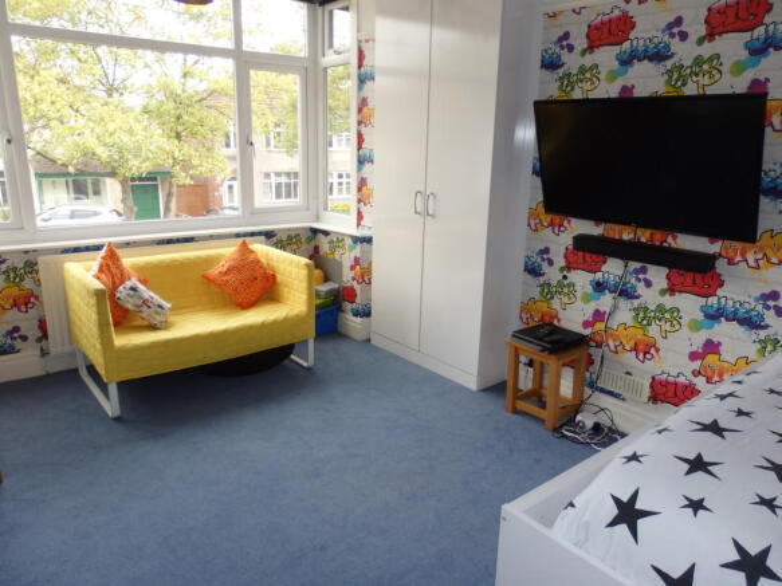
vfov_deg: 54.9
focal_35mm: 25
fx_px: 565
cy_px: 293
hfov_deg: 69.4
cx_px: 391
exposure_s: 1/60
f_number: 3
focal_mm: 4.5
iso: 100
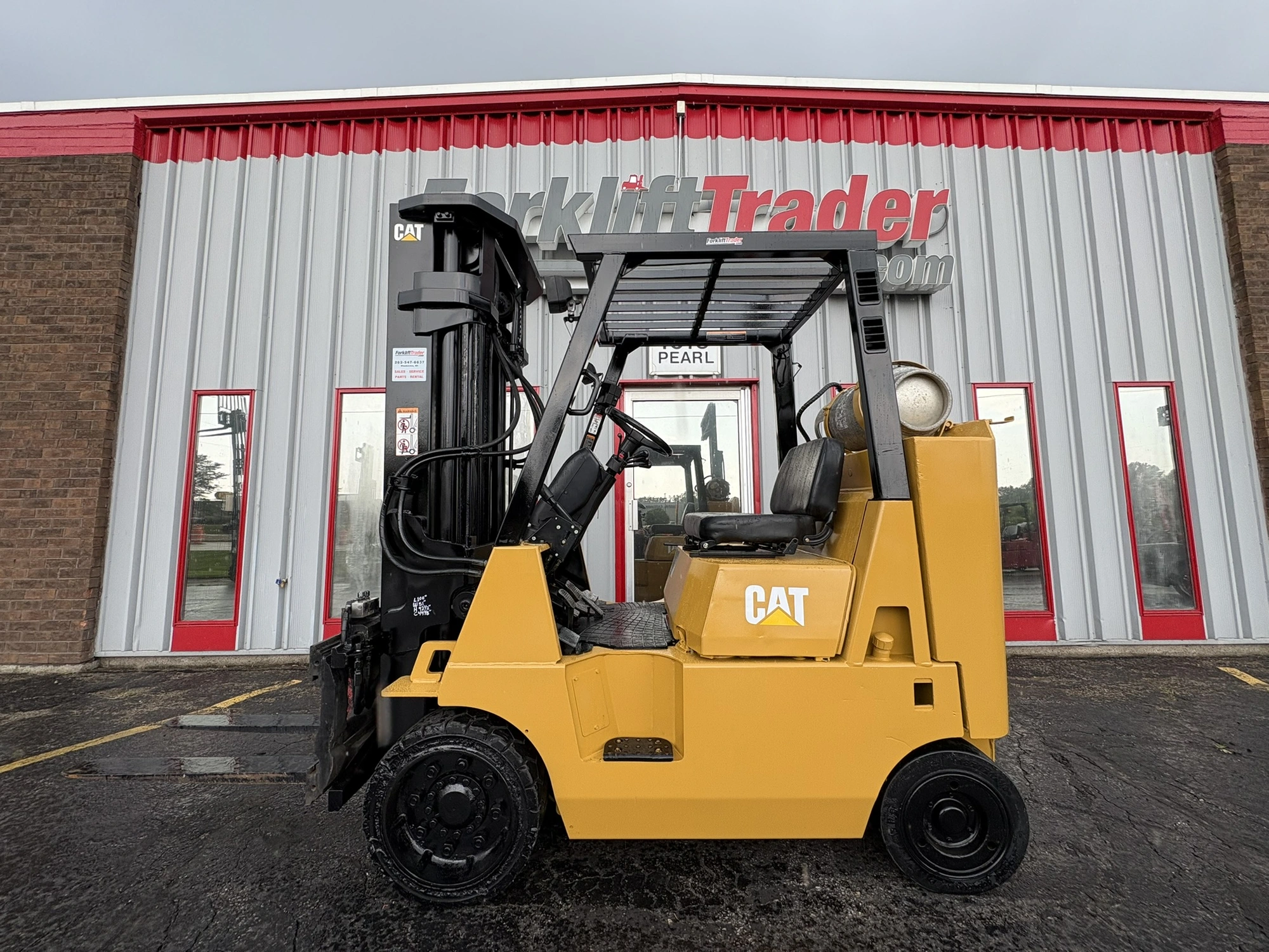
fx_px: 513
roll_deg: +0.9
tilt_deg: +7.2
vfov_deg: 85.7
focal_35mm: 14
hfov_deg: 102.1
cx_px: 634
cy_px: 476
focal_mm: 2.22
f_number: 2.2
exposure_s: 1/302
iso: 40
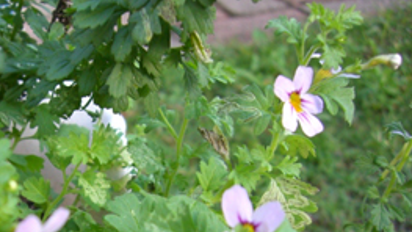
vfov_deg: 18.7
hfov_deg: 32.7
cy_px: 227
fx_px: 688
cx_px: 107
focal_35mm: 63
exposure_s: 1/50
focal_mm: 6.2
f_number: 2.7
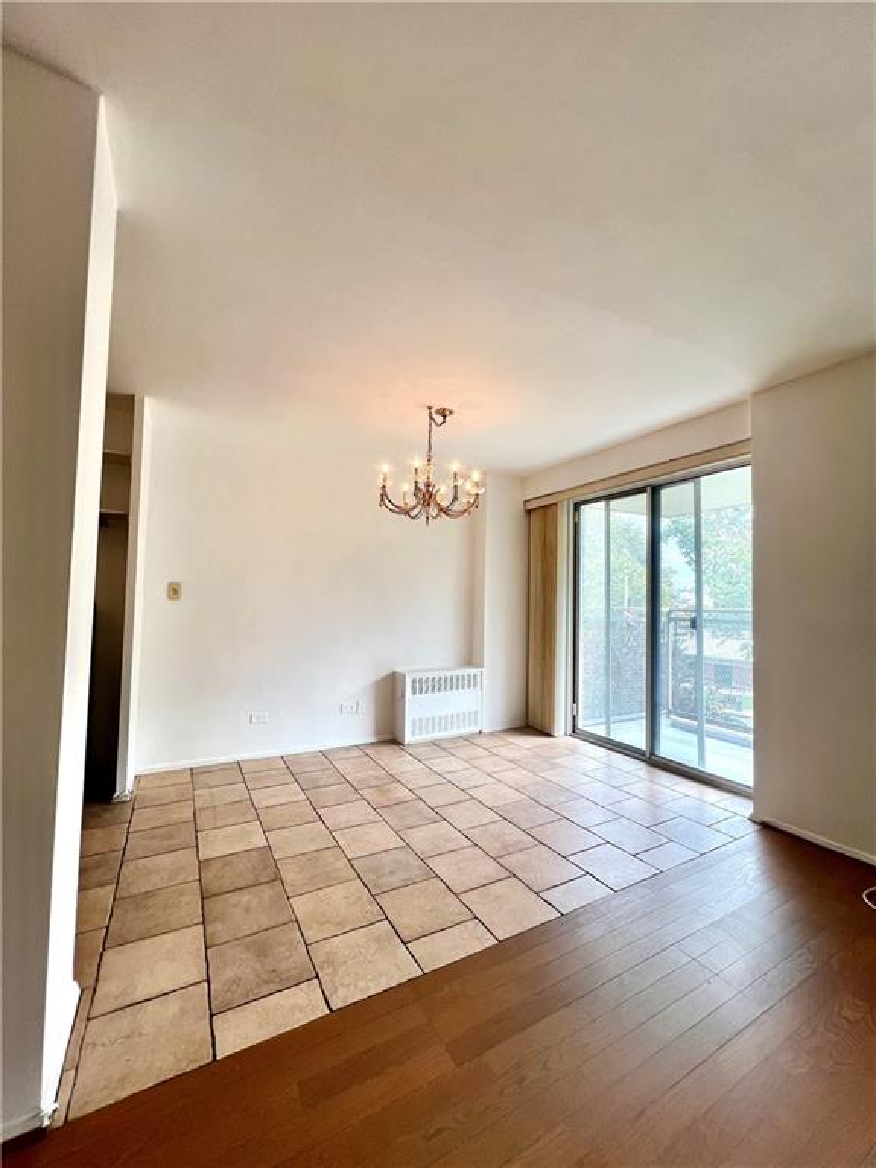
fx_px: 439
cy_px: 584
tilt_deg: +2.8
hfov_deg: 89.9
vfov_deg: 106.2
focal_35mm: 13
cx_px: 438
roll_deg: -1.8
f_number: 1.8
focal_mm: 1.57
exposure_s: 1/120
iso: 32
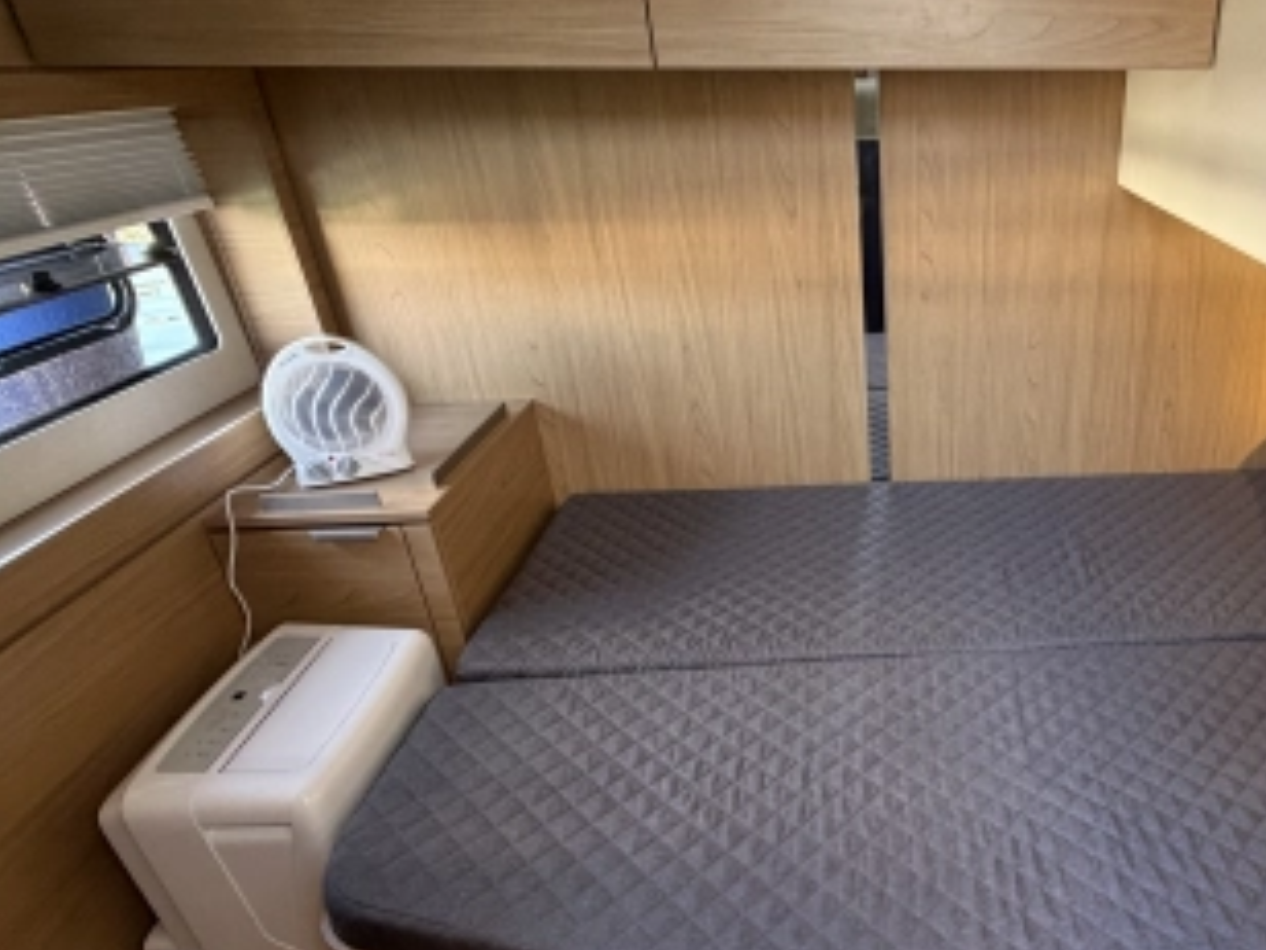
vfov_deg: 54.7
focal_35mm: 25
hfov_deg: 64.5
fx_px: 914
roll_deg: +0.0
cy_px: 541
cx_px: 974
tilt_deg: -27.4
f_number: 2.2
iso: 320
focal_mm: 2.22
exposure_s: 1/63
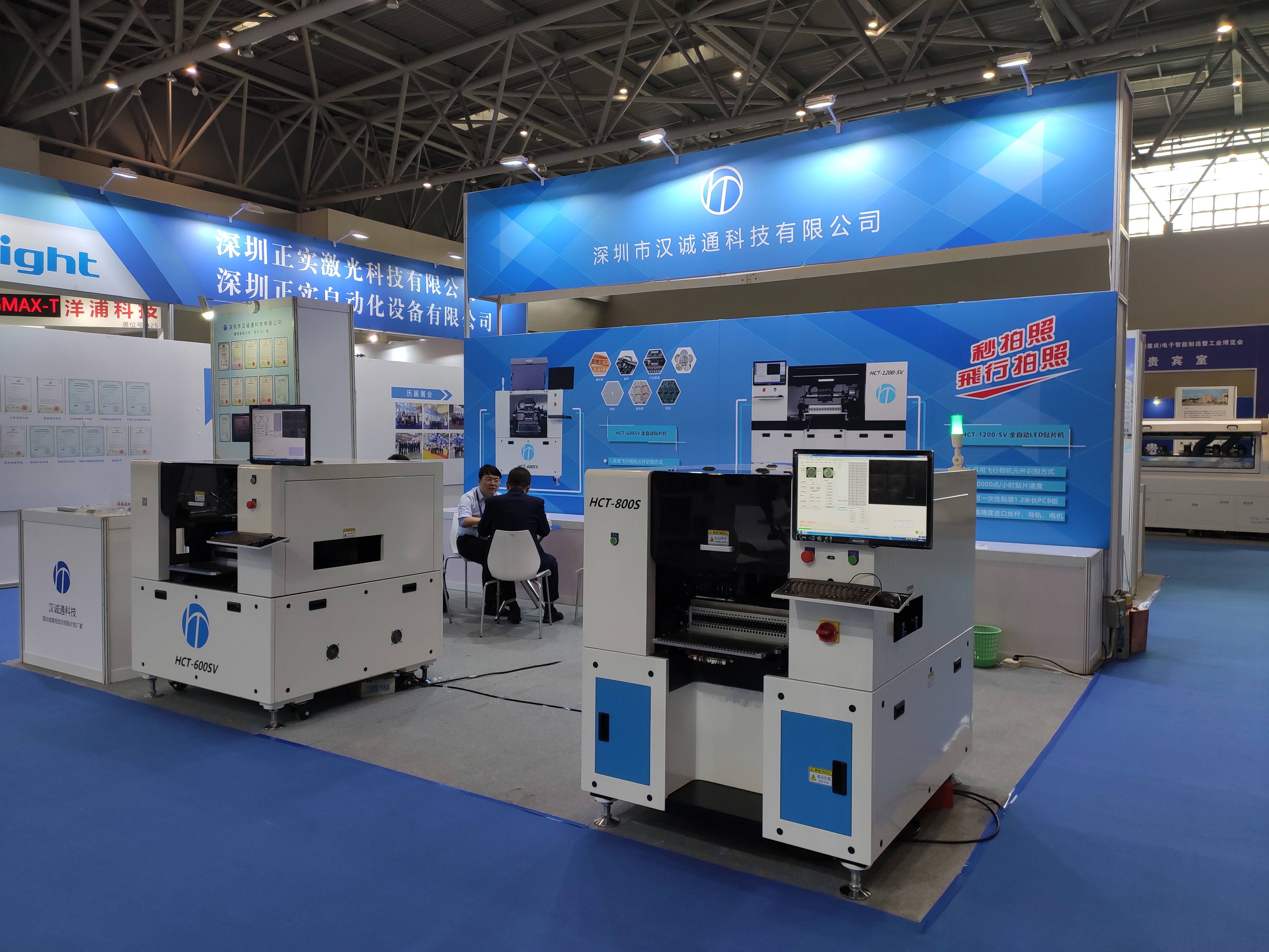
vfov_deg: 54.9
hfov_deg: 69.4
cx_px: 634
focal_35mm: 25
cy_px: 476
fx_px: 916
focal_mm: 4.74
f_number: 1.79
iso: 208
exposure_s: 1/100
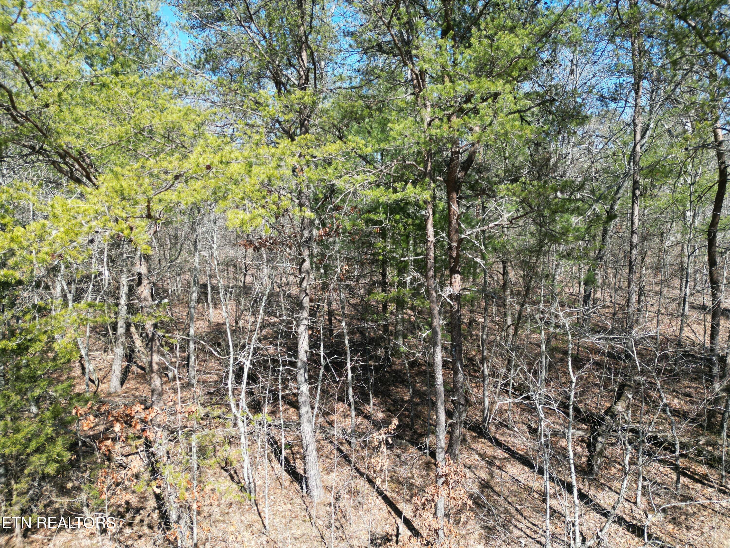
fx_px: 506
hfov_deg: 71.6
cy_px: 274
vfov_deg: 56.8
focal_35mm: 24
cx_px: 365
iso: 130
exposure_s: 1/1000
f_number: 1.7
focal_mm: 6.72
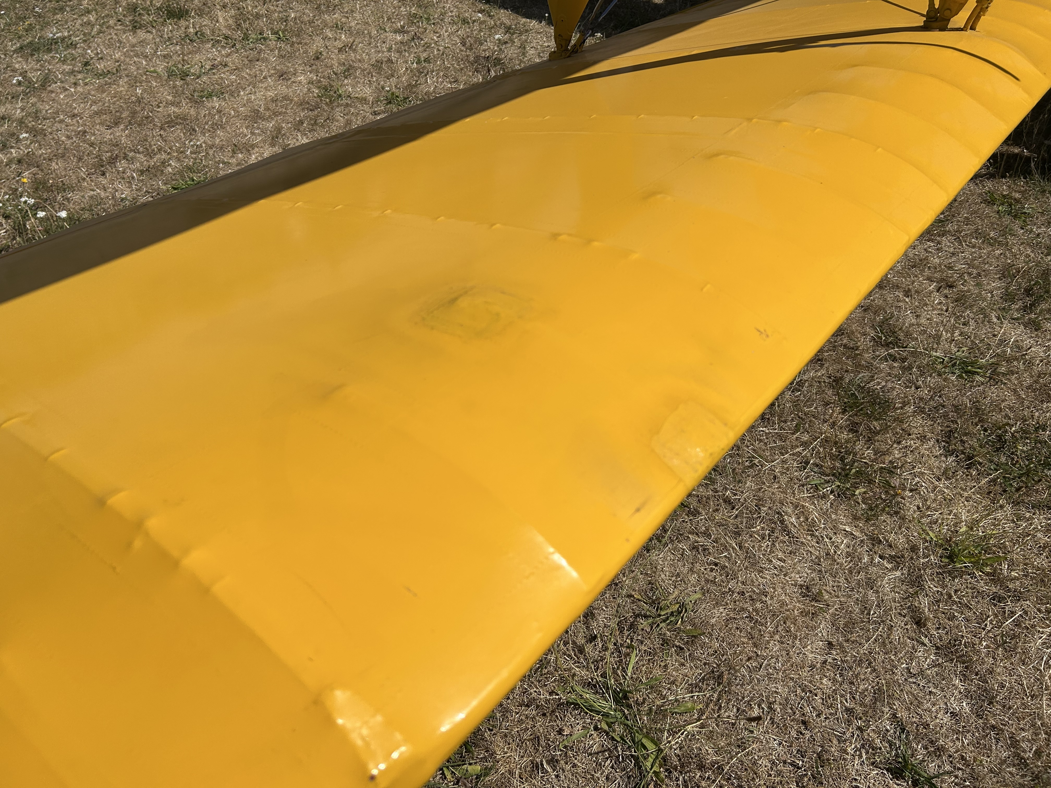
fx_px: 789
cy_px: 394
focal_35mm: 26
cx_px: 526
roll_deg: +2.3
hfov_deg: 67.3
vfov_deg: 53.1
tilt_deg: -42.7
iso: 50
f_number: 1.5
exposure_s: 1/11364
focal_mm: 5.7
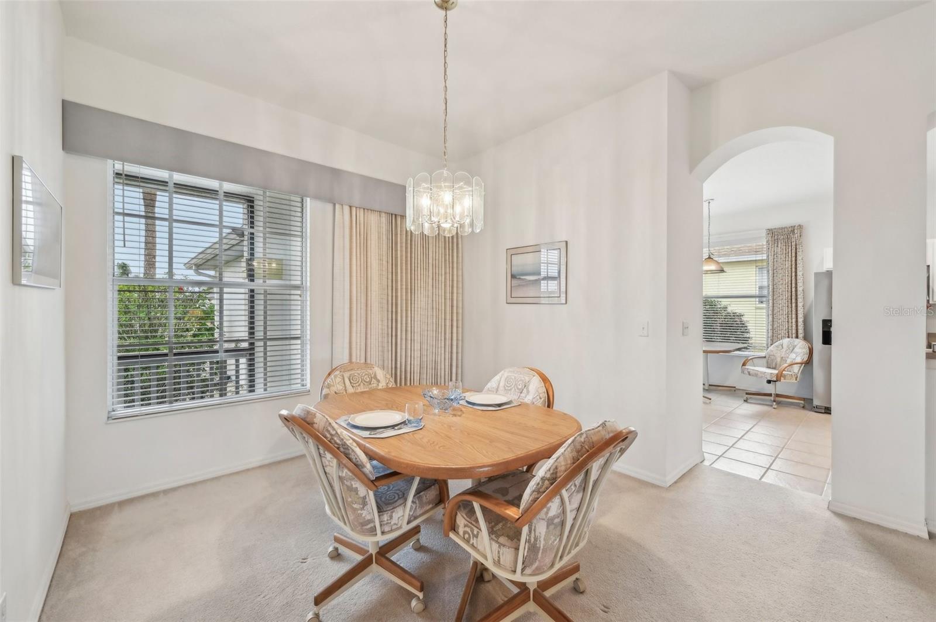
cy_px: 311
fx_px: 364
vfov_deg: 81.1
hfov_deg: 104.3
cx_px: 468
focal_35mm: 14
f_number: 8
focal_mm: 14
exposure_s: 1/20
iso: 400
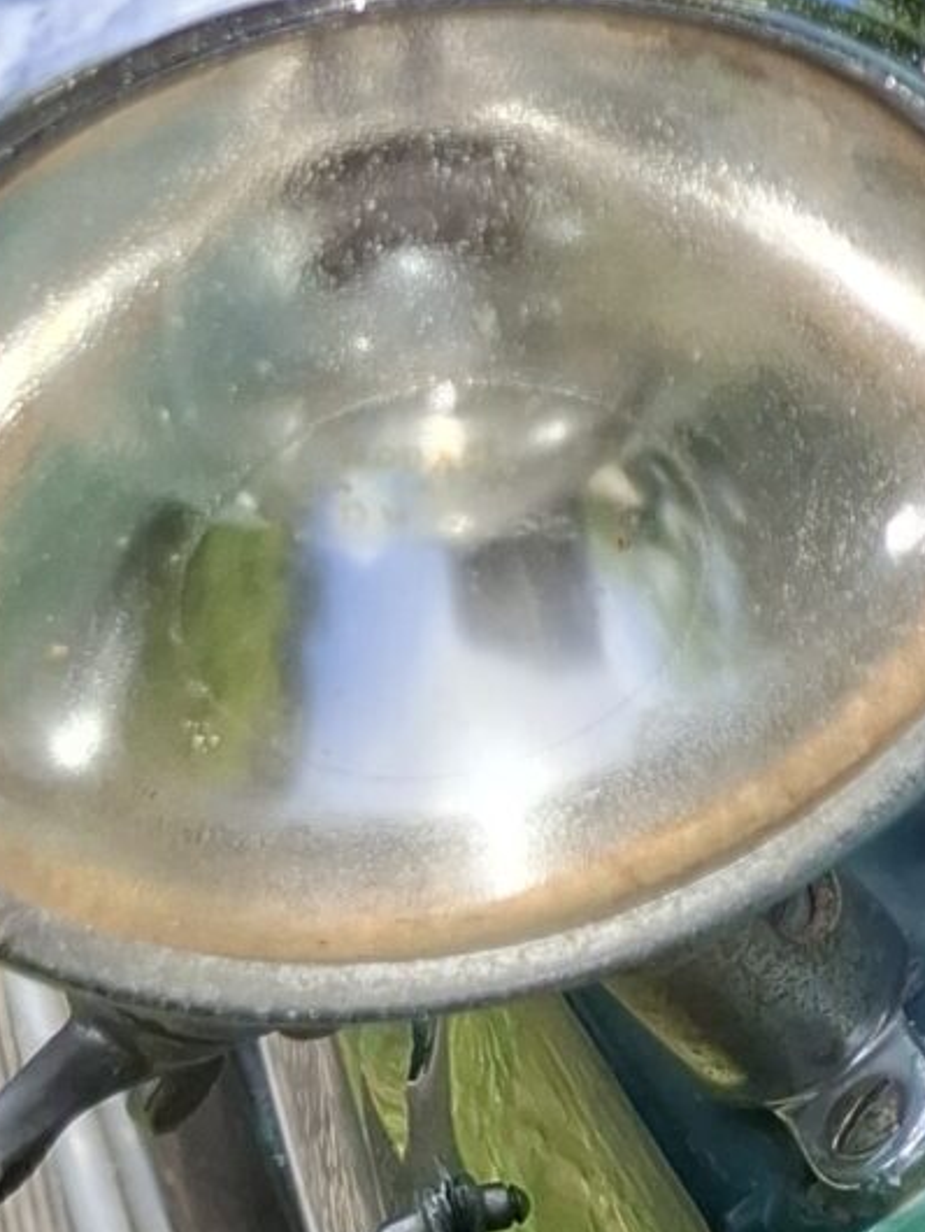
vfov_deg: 17.1
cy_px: -135
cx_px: 1976
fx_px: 3952
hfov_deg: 11.7
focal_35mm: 111
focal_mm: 5.54
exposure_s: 1/1610
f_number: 1.8
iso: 50
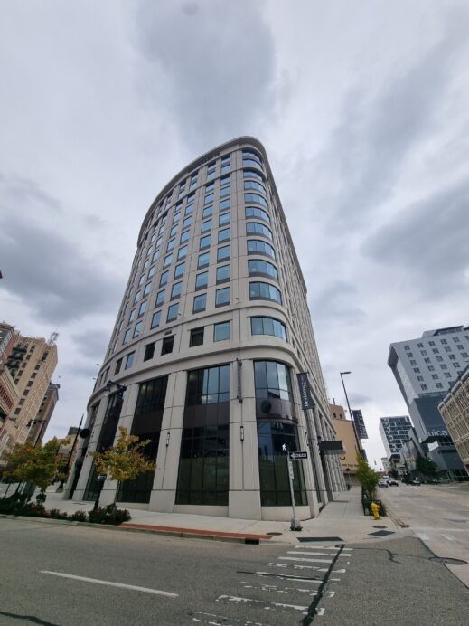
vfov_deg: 106.2
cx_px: 234
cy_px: 313
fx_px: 235
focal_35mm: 13
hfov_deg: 89.9
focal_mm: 2.2
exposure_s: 1/950
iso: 50
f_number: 2.2
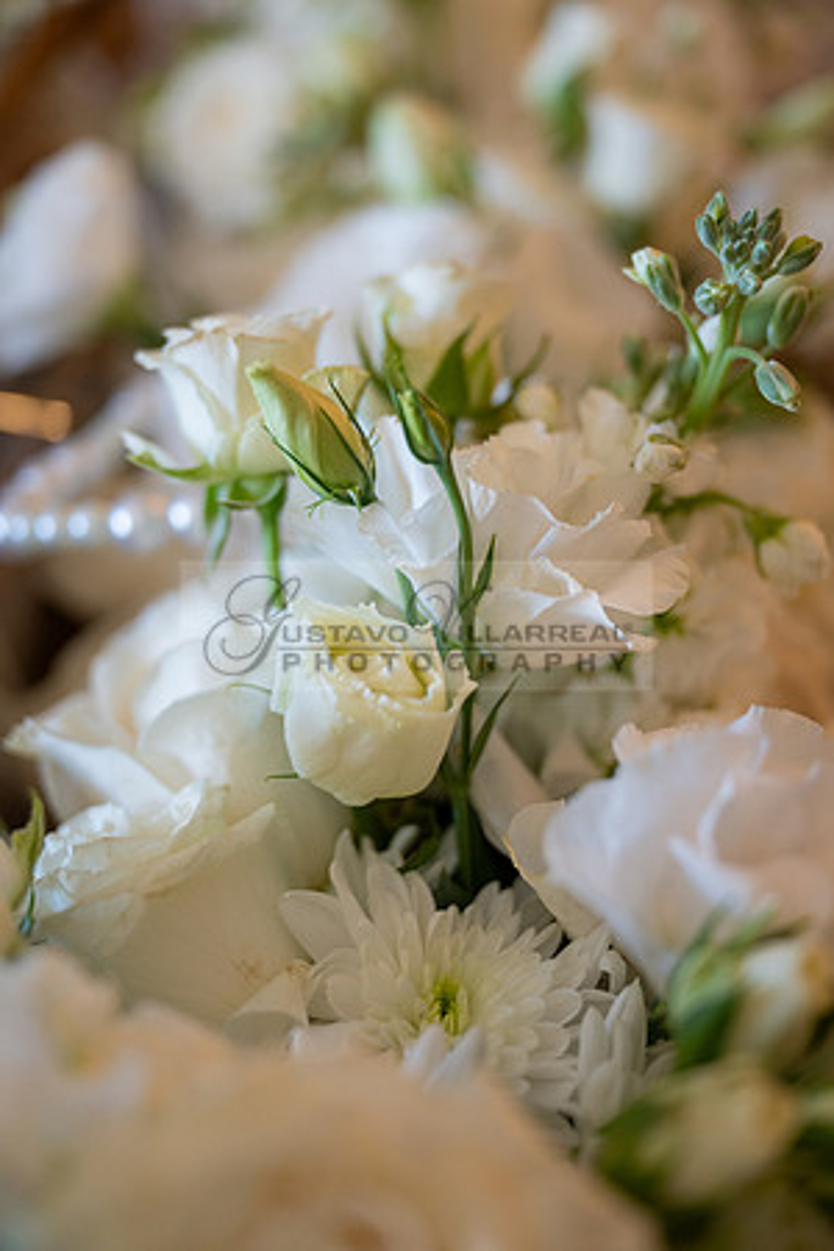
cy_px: 626
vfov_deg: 37.5
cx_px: 417
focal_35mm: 53
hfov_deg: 25.5
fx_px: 1842
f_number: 2.8
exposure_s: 1/160
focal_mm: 53
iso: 500
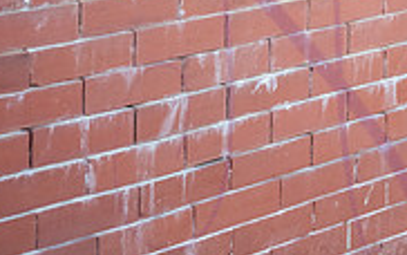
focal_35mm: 160
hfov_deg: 12.6
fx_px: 1776
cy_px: -140
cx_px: 562
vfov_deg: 8.0
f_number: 4
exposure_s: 1/640
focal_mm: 44
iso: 1800
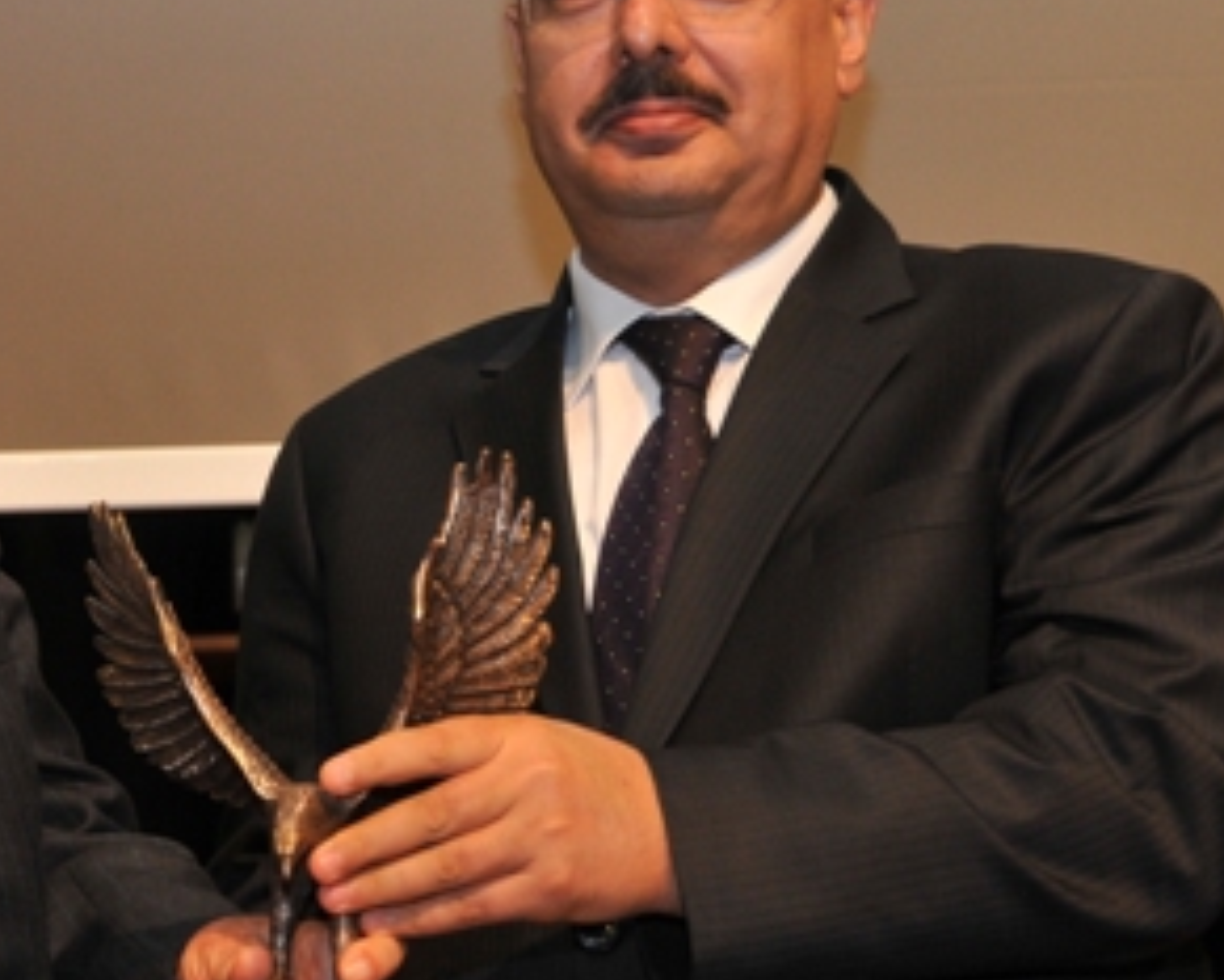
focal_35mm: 105
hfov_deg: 18.1
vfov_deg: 14.7
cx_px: 185
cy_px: 431
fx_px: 3805
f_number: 5
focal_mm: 34
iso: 500
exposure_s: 1/60
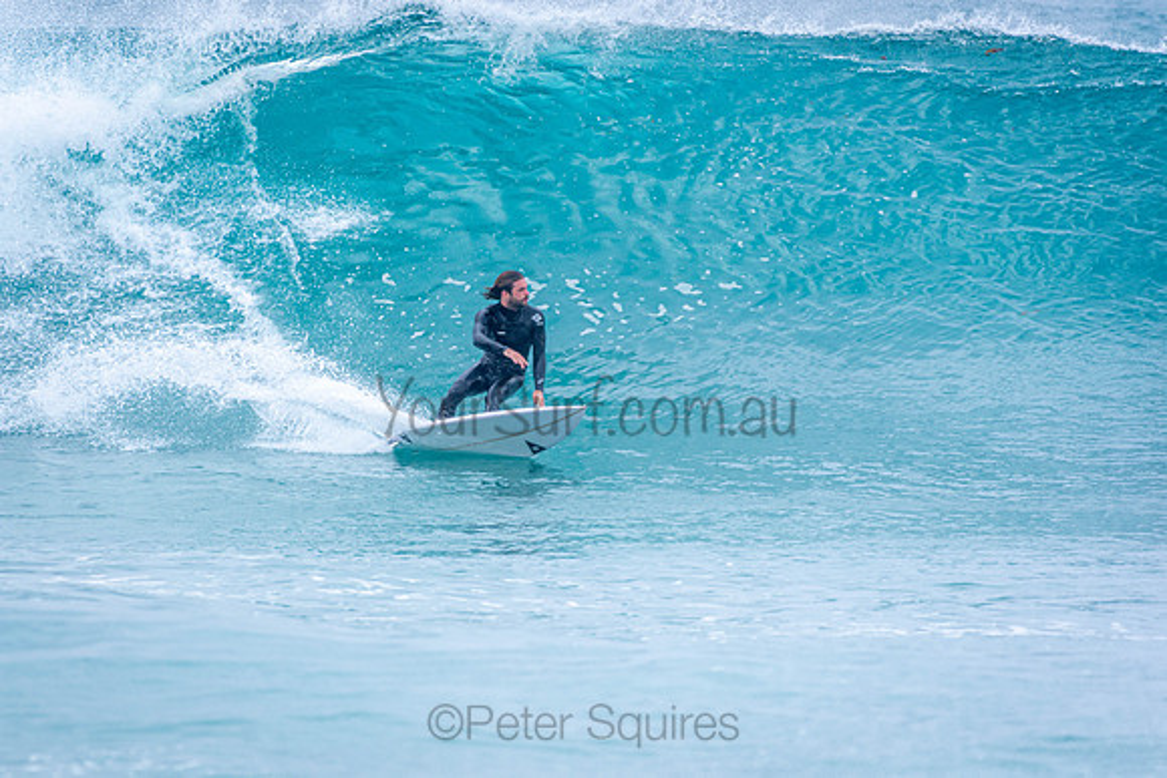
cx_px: 584
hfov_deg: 2.7
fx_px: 24317
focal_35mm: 750
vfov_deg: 1.8
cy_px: 389
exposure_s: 1/640
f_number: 5.6
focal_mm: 500
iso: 360
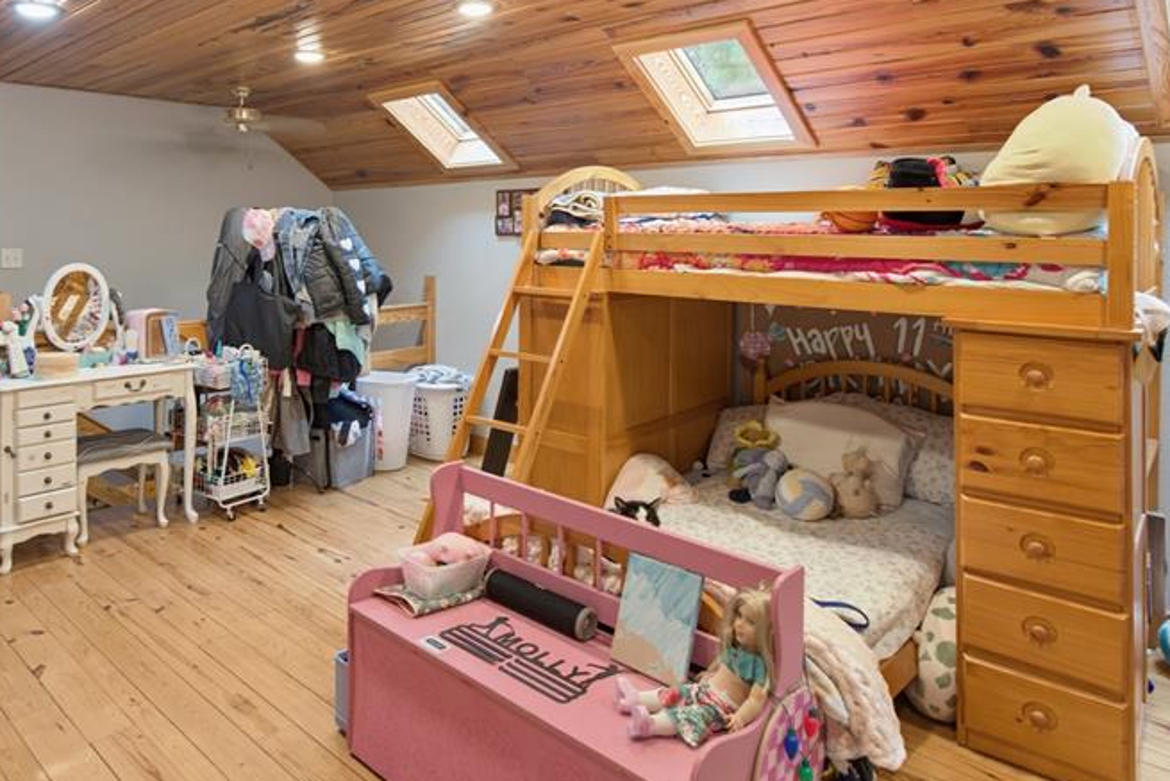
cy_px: 230
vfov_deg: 49.9
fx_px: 813
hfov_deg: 70.8
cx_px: 470
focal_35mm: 25
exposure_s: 1/1.67
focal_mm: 16
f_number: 6.3
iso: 250
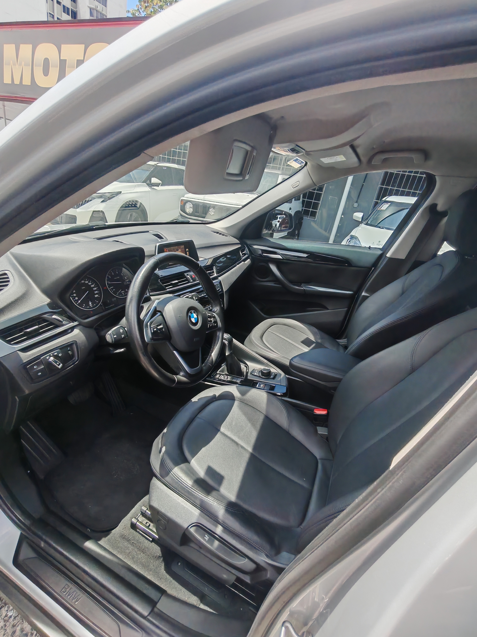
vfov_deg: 94.5
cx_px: 238
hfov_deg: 78.1
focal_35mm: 16
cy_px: 318
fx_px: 294
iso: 50
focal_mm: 1.96
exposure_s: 1/390
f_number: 2.2
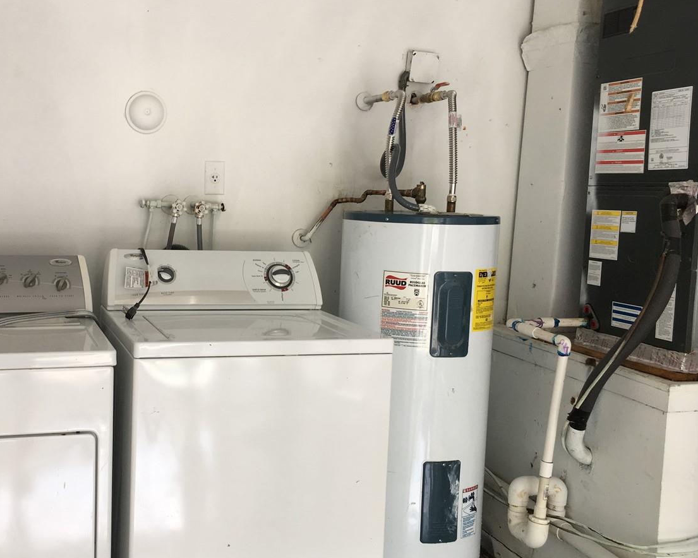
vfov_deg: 36.5
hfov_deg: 44.0
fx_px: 847
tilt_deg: -4.5
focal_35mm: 41
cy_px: 275
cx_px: 220
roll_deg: -1.8
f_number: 2.2
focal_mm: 4.15
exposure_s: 1/60
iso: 32
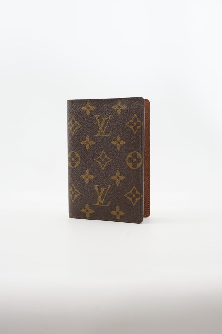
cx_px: 111
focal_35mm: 50
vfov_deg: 39.6
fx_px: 462
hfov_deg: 27.0
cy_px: 167
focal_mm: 50
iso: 640
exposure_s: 1/13
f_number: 6.3
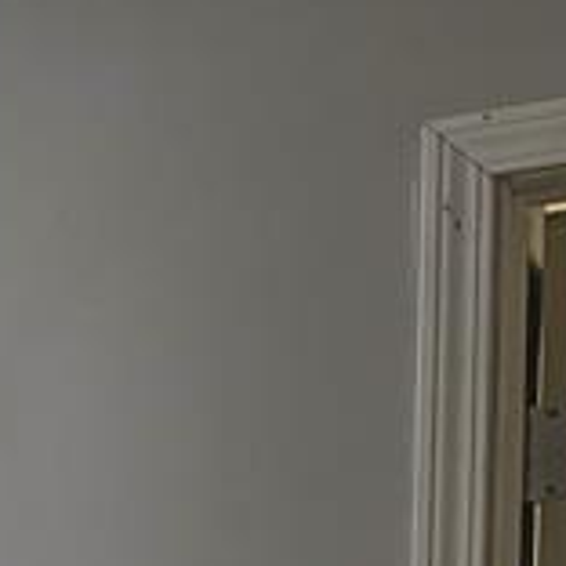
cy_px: 1139
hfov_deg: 9.4
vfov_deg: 10.6
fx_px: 2793
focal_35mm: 151
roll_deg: +1.5
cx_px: -1085
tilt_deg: -3.8
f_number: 1.5
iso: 125
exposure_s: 1/60
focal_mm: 5.7
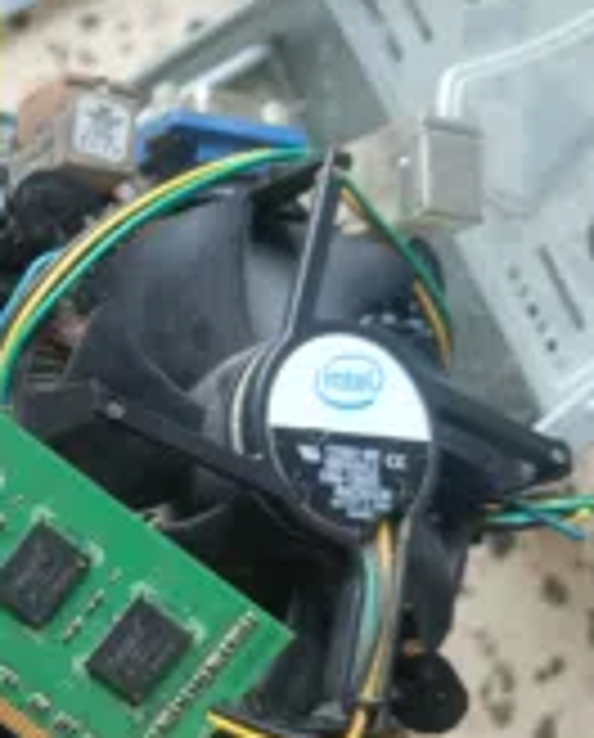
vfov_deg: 32.6
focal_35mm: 57
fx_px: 1248
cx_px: -270
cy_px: 504
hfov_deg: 22.5
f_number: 1.88
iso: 593
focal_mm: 5.59
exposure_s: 1/33.3
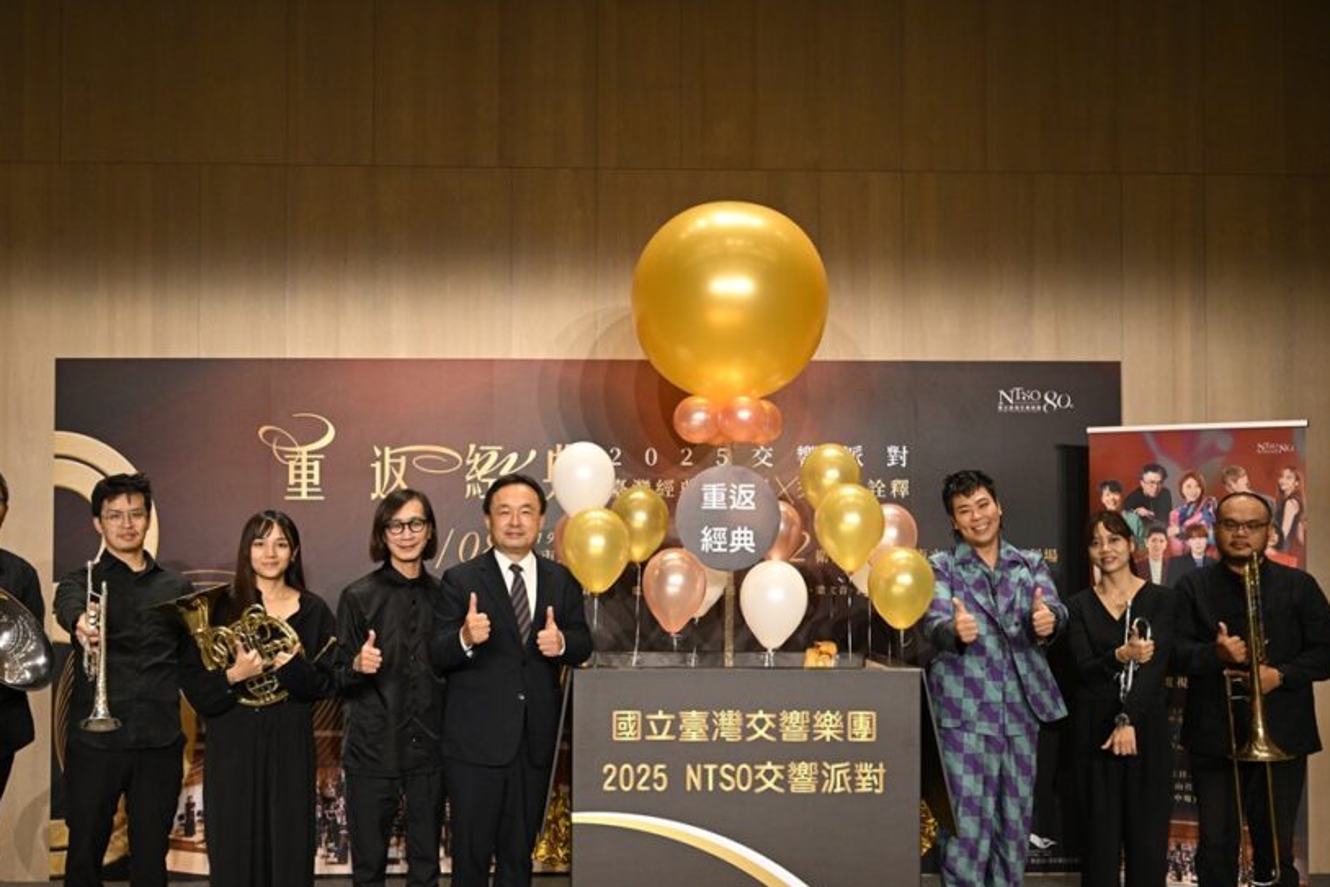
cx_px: 593
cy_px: 515
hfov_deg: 49.5
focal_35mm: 39
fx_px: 1441
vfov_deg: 34.1
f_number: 2.8
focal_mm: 31
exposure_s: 1/640
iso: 3200
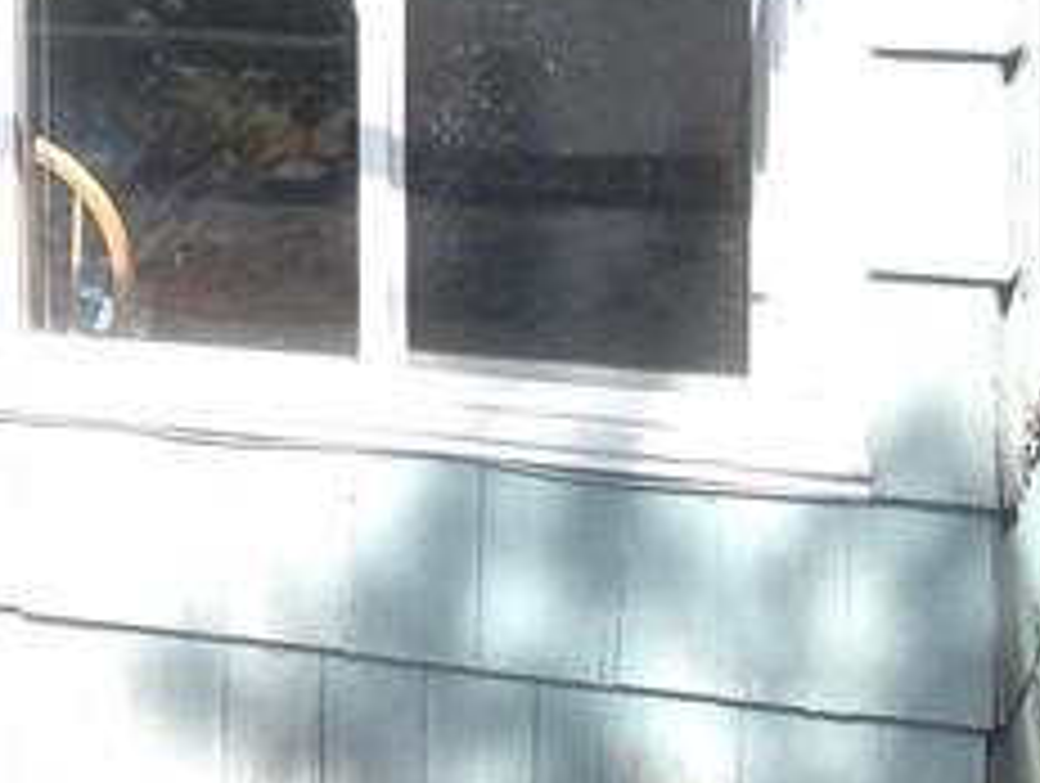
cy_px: -176
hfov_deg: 12.6
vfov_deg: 10.0
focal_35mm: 146
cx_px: -653
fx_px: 4393
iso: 50
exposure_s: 1/686
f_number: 2.4
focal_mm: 4.12
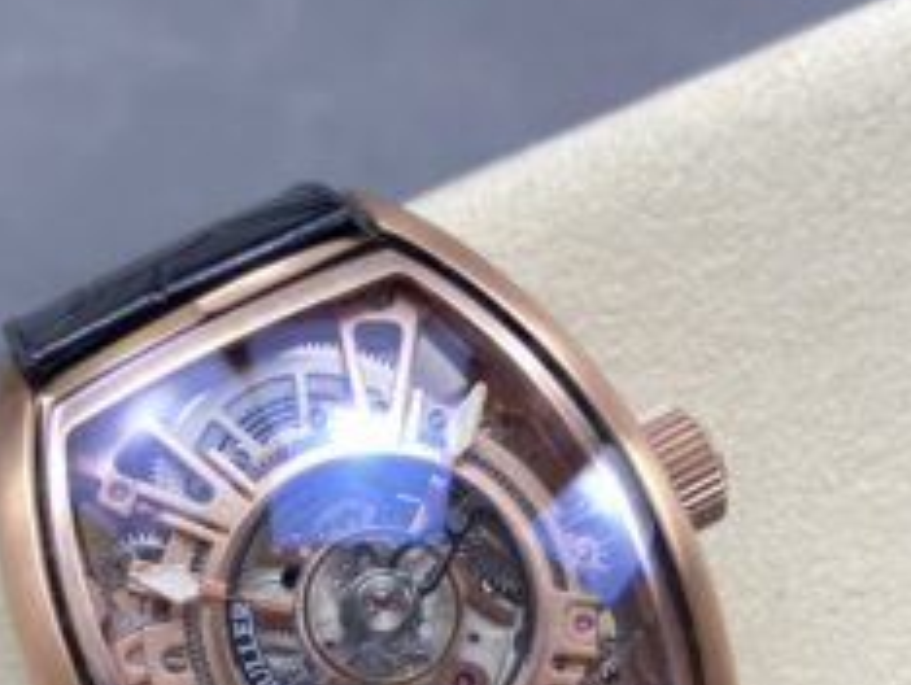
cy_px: 751
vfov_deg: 21.8
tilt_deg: -70.9
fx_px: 1686
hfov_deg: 30.2
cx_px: 475
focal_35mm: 64
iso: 32
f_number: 1.8
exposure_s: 1/131
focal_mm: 4.25
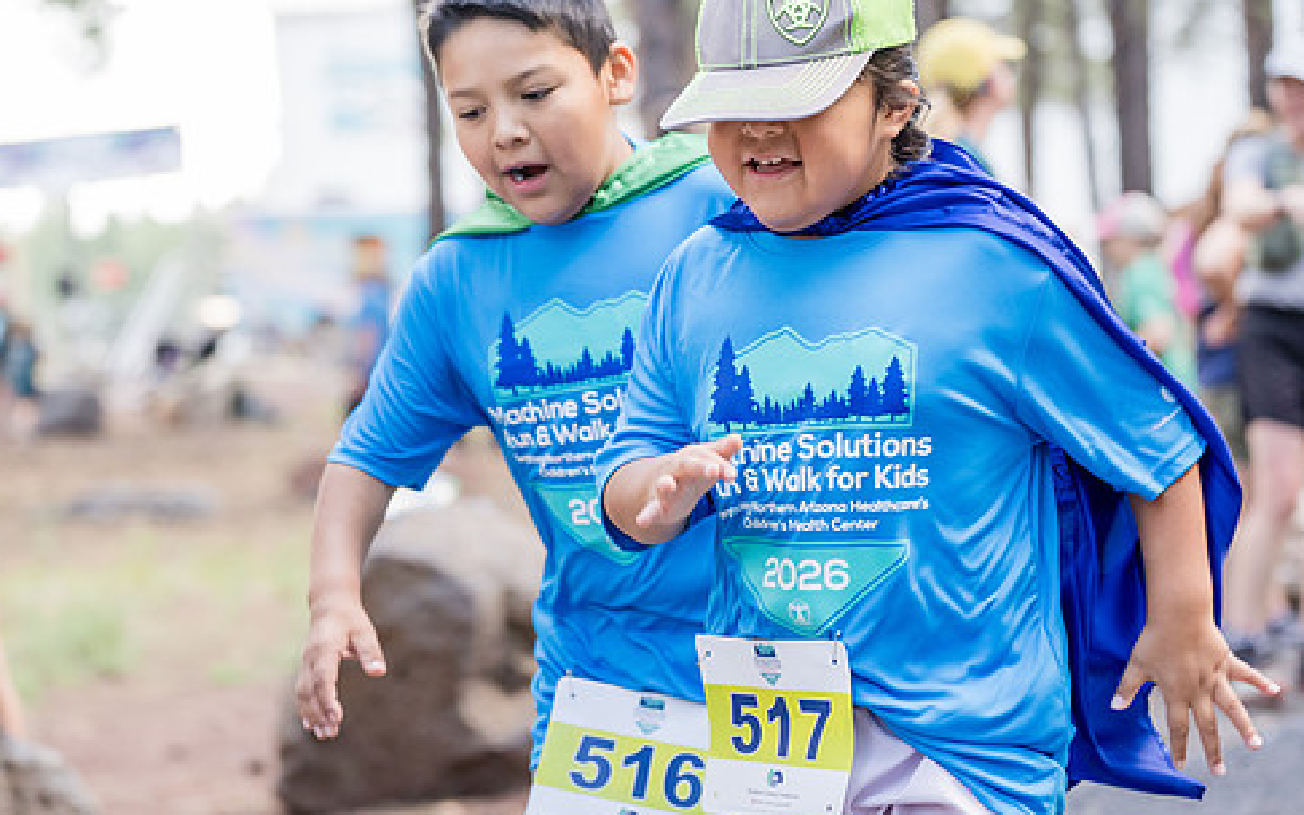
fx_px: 4052
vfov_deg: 11.5
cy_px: 281
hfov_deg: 18.3
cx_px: 646
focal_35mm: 114
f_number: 2.8
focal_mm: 70
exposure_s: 1/500
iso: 1000
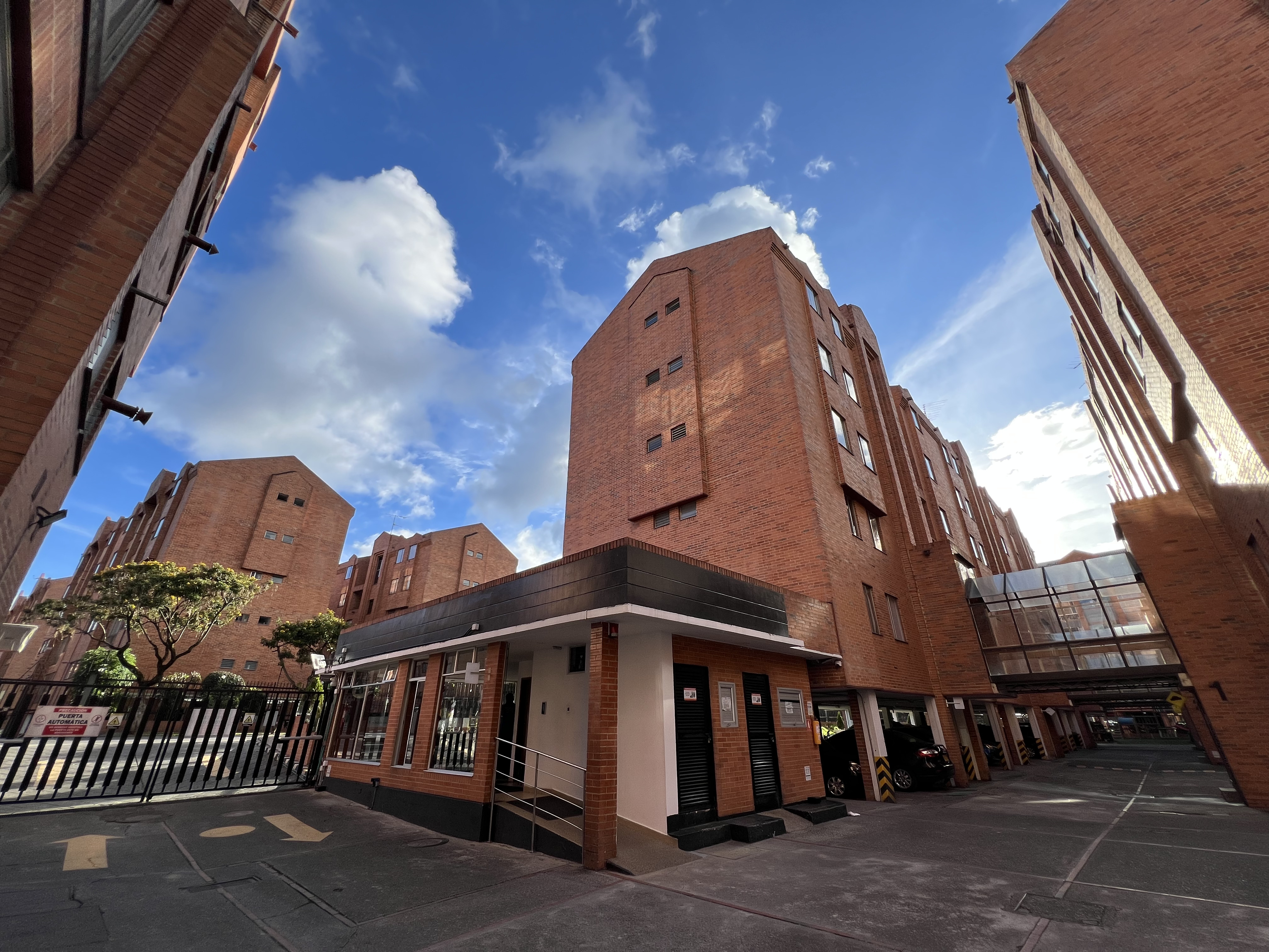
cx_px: 634
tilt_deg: +26.2
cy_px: 476
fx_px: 477
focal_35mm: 13
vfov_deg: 89.9
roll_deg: +0.2
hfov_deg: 106.2
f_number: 1.8
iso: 32
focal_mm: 1.57
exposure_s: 1/589
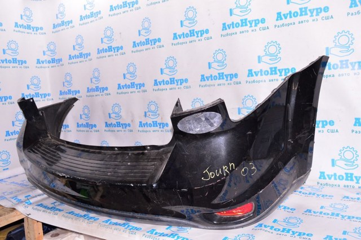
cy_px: 120
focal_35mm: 33
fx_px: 330
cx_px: 180
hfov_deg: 57.3
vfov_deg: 39.9
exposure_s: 1/160
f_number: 8
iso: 1600
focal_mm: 22
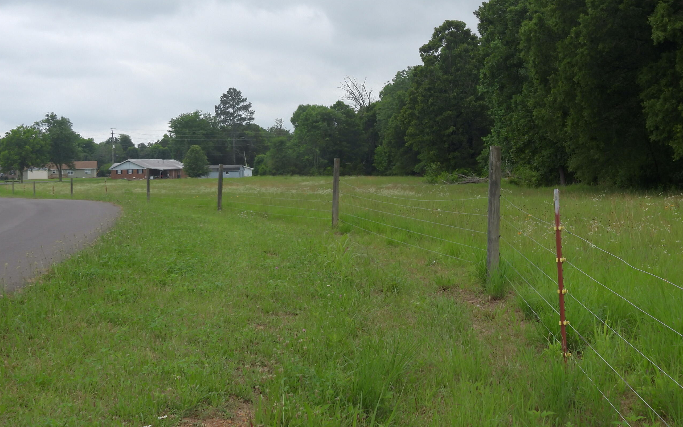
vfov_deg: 20.9
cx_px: 358
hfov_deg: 33.0
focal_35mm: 62
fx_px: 1154
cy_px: 134
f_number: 3.5
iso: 100
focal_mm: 8.9
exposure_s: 1/640
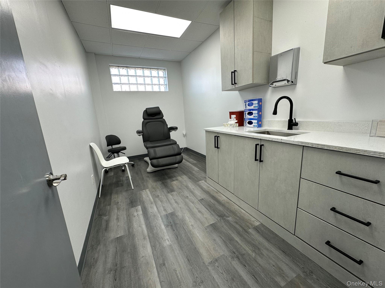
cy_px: 144
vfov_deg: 85.7
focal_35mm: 14
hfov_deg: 102.1
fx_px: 156
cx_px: 192
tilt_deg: -10.0
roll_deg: +3.9
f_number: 2.2
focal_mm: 2.22
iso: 80
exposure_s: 1/120
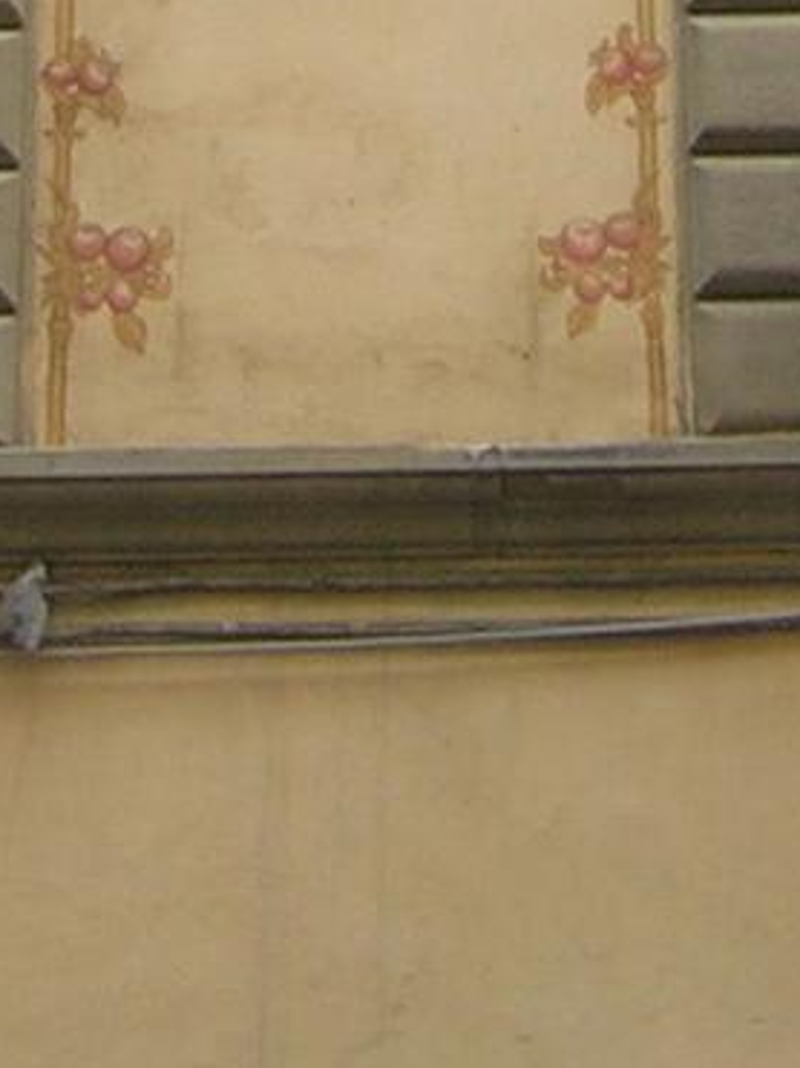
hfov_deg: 8.4
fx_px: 5426
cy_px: -771
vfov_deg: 10.6
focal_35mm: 176
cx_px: 492
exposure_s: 1/93.2
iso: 50
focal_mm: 5.7
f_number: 2.9
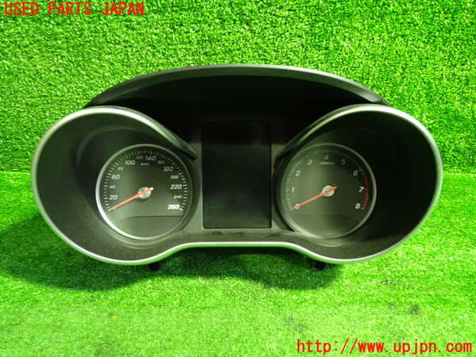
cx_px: 238
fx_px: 413
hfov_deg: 60.0
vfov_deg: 46.8
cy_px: 178
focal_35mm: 30
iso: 800
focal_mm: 5.4
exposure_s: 1/25
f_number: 2.3
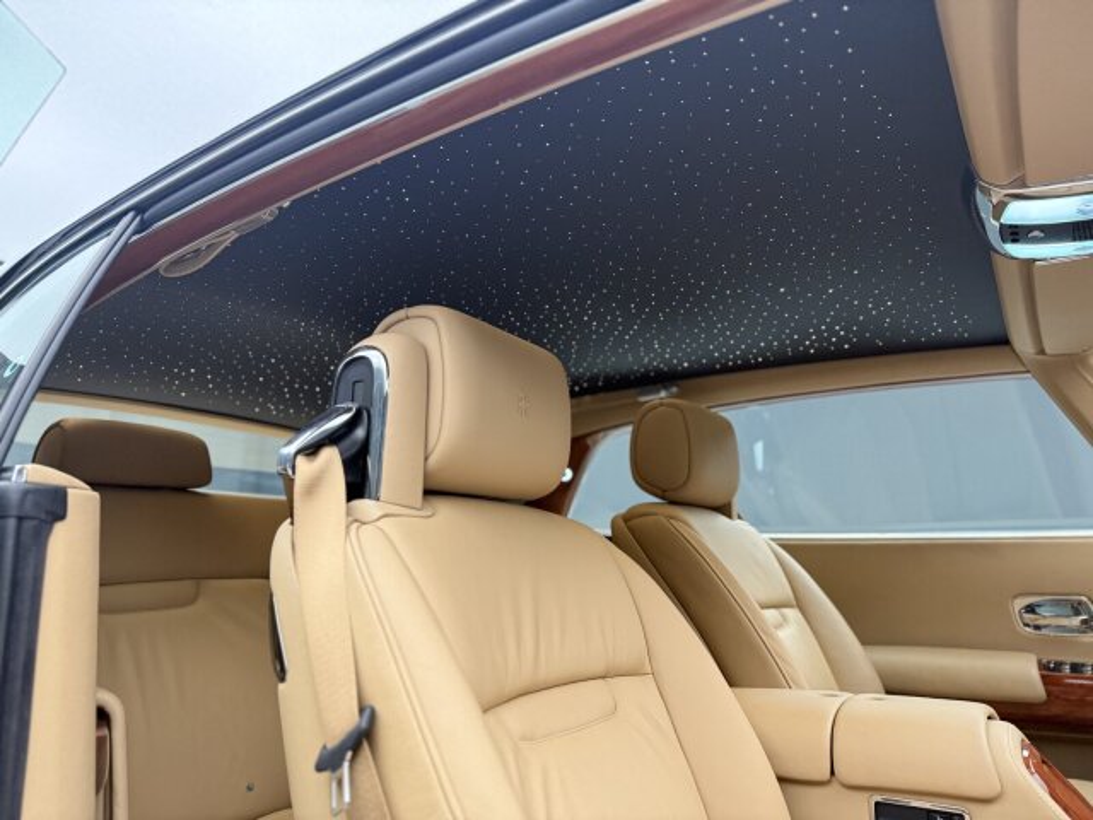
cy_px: 410
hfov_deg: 71.6
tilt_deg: +11.5
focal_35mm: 24
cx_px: 546
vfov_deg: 56.8
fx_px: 758
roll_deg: +0.0
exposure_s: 1/49
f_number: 1.78
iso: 640
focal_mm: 6.76
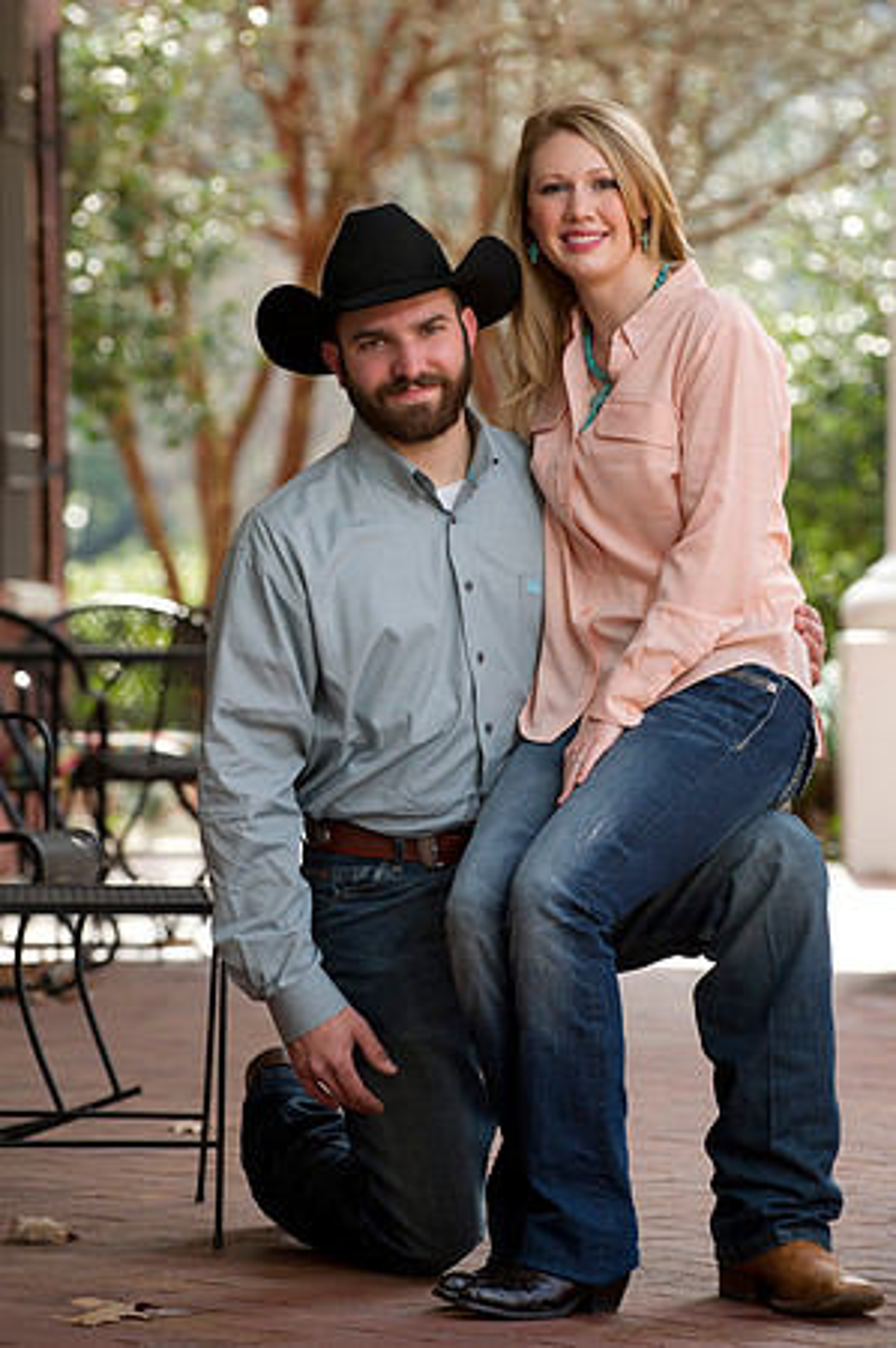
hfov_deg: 8.1
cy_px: 674
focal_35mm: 170
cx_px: 448
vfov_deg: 12.1
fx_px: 6361
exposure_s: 1/200
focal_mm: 170
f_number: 4.5
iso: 250
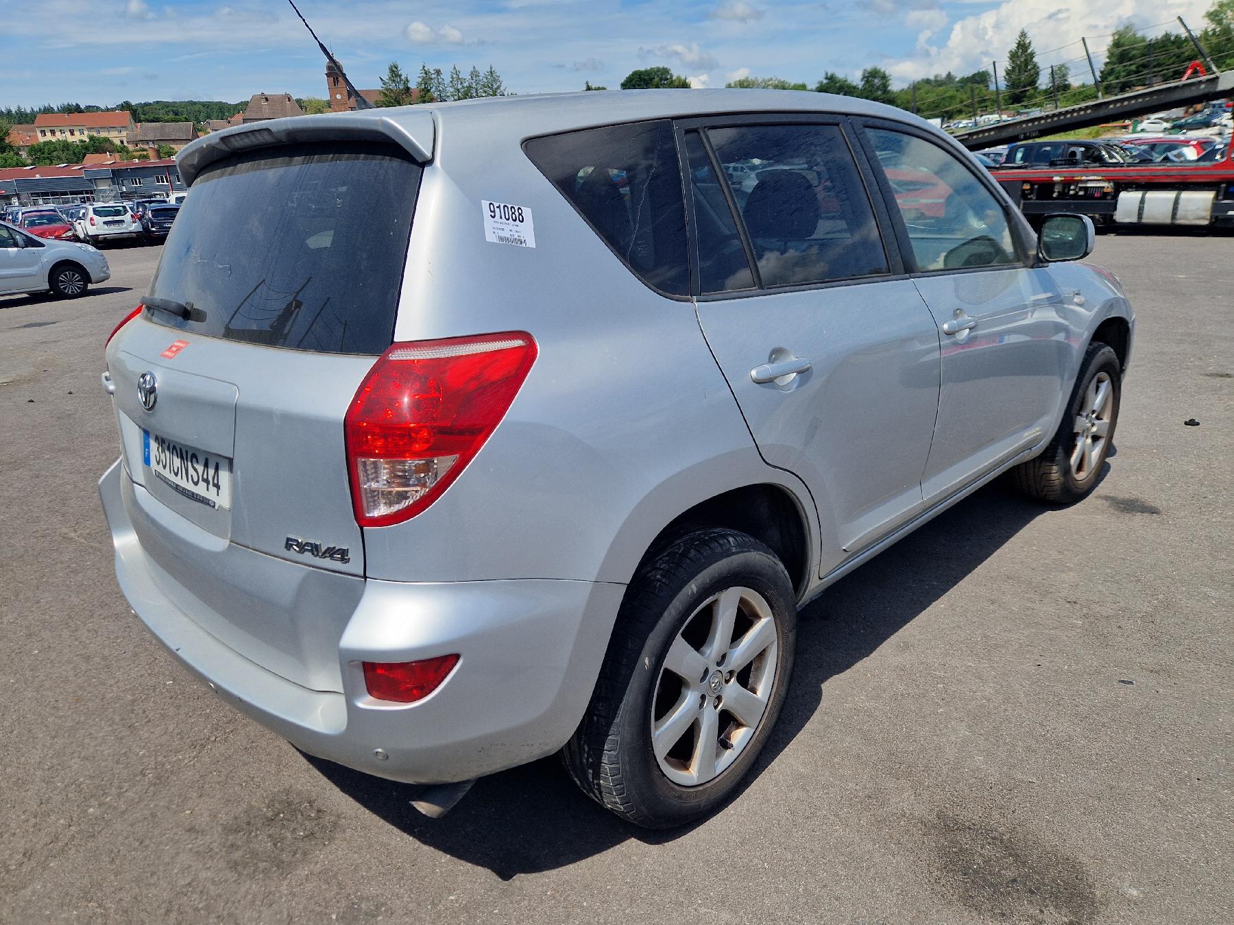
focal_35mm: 23
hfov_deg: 73.9
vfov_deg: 58.9
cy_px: 462
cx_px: 617
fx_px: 820
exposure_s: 1/1667
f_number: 1.8
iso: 50
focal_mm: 5.4
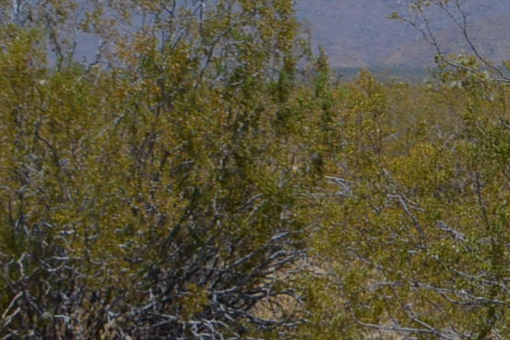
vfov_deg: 5.8
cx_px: 1019
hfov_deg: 8.5
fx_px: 3259
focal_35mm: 230
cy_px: -350
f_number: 7.1
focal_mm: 28
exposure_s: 1/2000
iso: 400
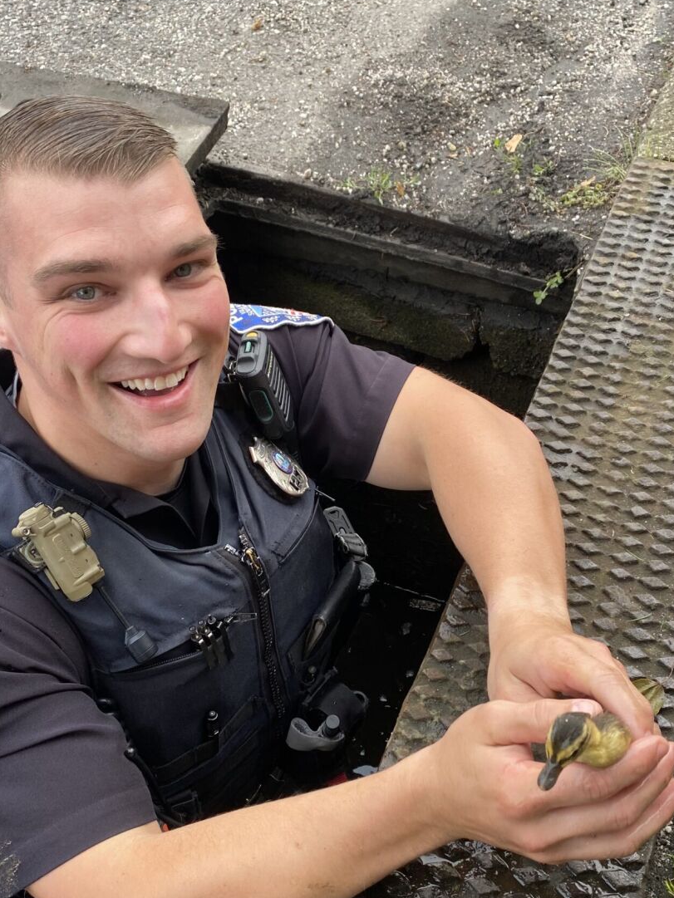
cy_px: 545
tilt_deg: -49.7
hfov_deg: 35.9
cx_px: 370
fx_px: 1038
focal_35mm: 40
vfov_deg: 46.5
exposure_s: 1/122
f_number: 1.8
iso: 40
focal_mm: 4.25
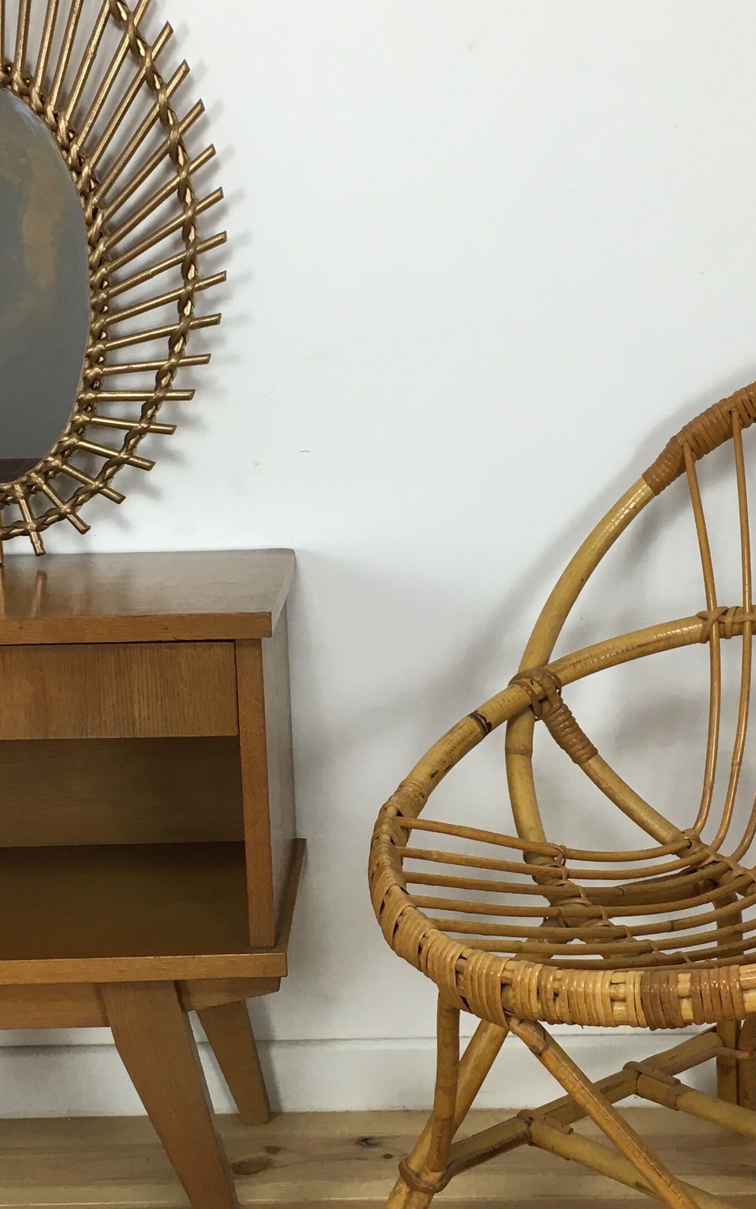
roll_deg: +1.8
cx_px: 419
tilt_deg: -12.1
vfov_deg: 35.7
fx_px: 1879
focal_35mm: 57
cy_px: 618
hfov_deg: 22.7
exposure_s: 1/33
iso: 40
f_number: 2.2
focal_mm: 4.15
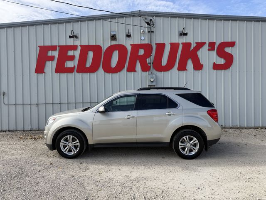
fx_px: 184
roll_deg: +1.2
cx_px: 133
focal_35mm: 24
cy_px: 100
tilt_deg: -0.8
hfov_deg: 71.6
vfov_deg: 56.8
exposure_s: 1/3425
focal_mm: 6.76
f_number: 1.78
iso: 100
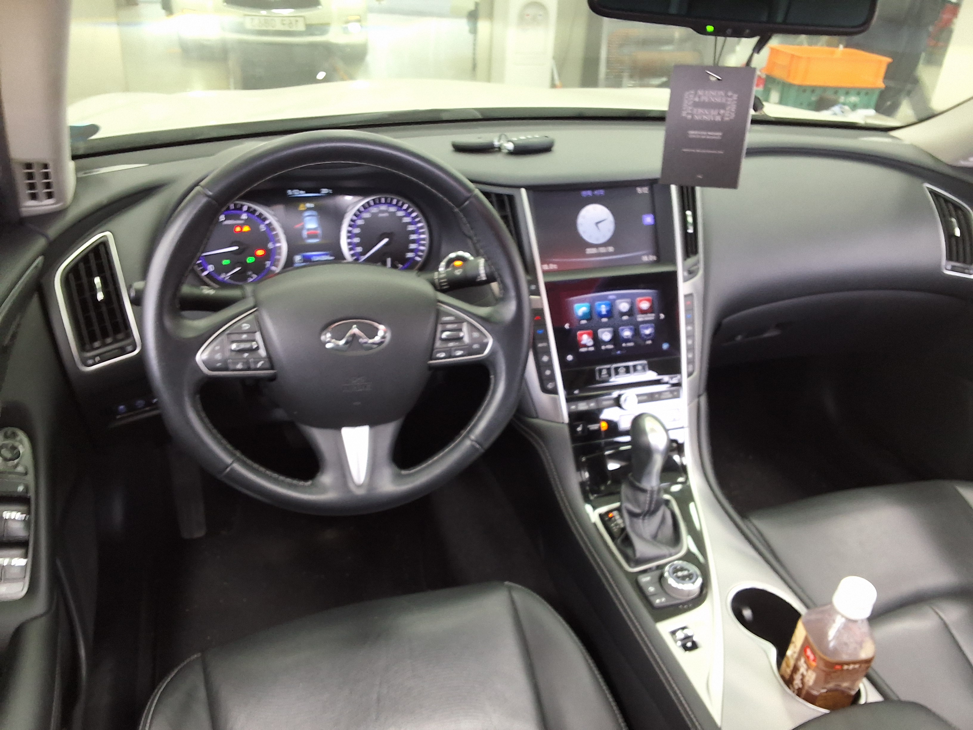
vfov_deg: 49.7
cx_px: 486
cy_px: 365
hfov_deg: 63.4
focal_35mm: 28
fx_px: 787
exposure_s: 1/30
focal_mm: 2.91
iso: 200
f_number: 1.9
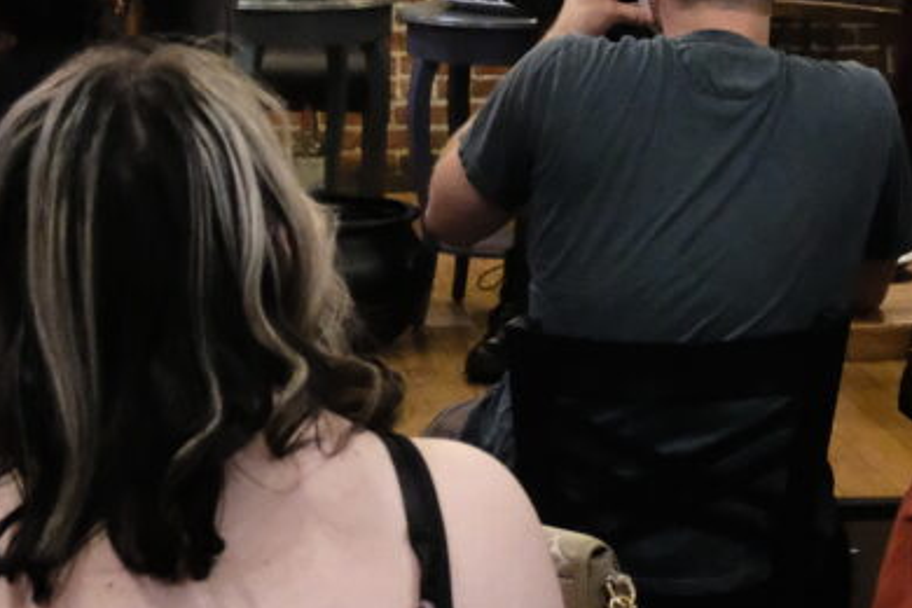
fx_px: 3192
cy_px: -208
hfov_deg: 16.2
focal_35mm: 126
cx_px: 337
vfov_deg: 10.6
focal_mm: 27
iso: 12800
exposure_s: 1/70
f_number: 4.5
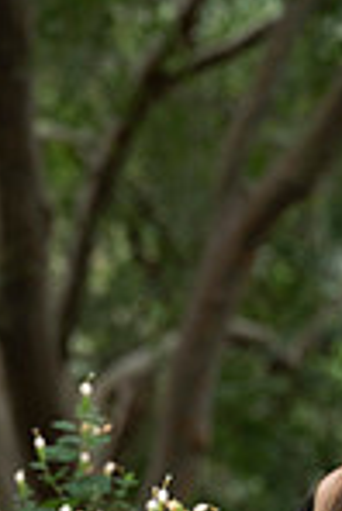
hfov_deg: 2.3
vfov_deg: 3.4
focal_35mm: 609
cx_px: 352
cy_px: 594
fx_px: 8657
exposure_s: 1/200
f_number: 8
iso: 1000
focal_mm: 200
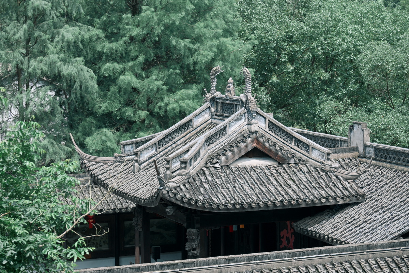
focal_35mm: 102
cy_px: 136
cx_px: 204
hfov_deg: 20.0
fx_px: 1159
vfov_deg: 13.4
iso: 160
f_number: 5.6
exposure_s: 1/250
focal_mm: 68
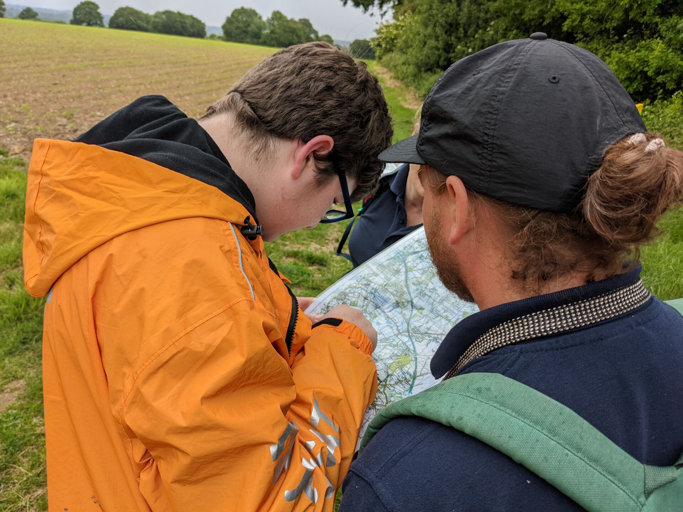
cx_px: 342
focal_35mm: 27
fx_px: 533
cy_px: 256
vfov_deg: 51.4
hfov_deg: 65.3
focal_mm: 4.38
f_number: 1.73
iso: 44
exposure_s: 1/671
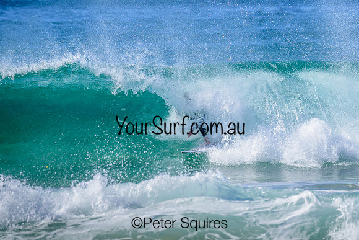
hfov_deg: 2.7
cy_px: 85
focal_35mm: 763
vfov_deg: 1.8
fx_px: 7611
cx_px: 242
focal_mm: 560
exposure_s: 1/800
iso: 360
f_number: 11
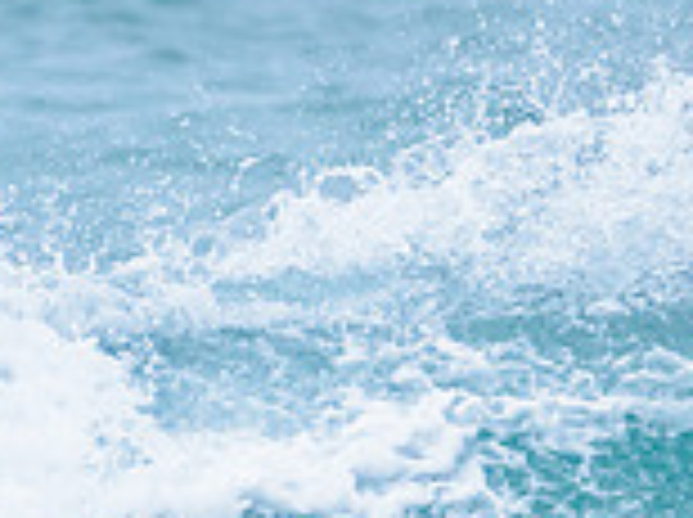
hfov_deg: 0.9
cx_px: 1314
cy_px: 348
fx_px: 45574
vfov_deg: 0.7
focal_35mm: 2280
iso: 800
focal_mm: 500
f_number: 5.6
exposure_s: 1/2000
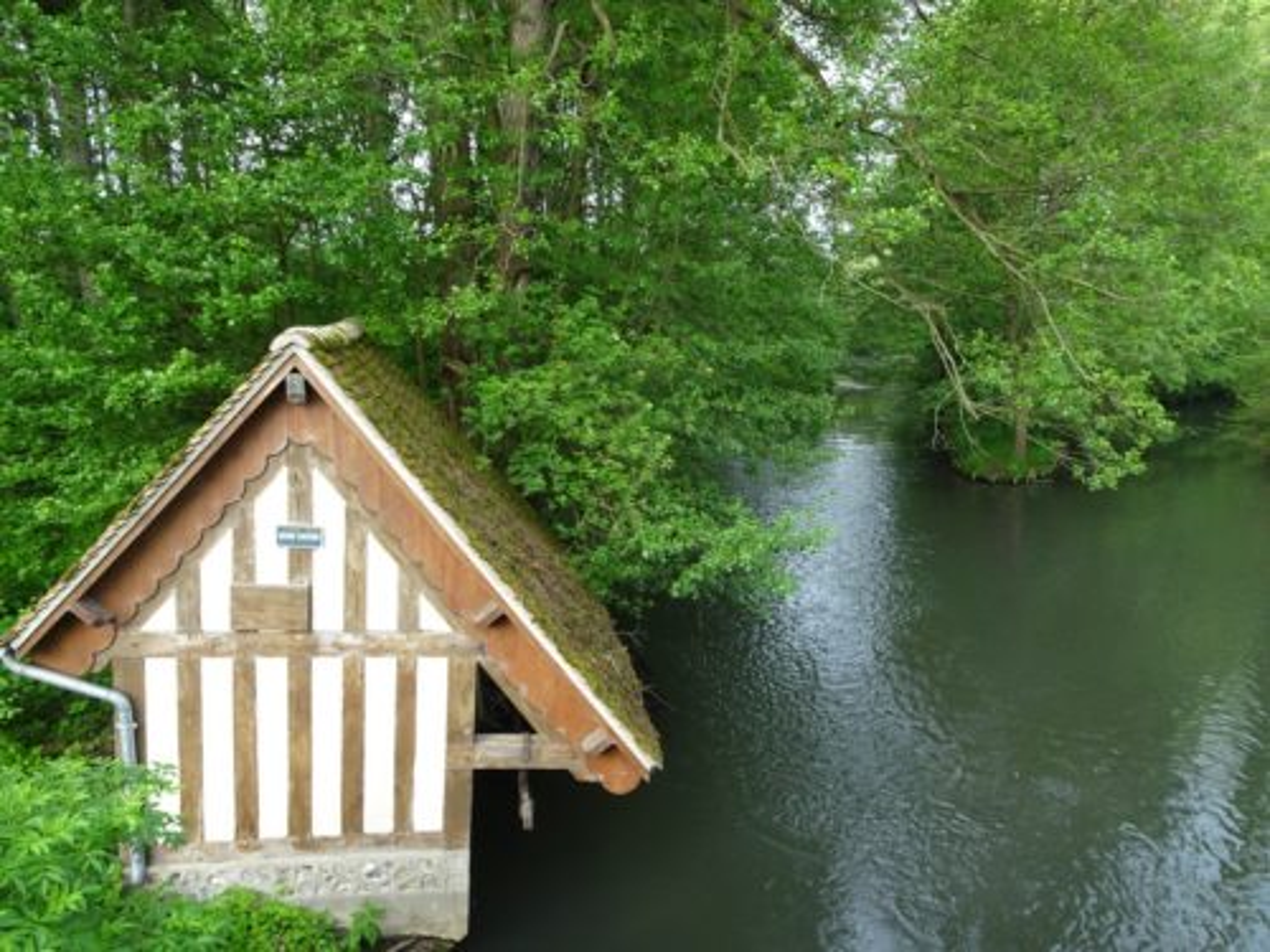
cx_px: 635
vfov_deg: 56.8
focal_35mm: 24
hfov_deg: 71.6
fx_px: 881
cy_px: 476
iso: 80
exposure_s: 1/100
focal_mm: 4.1
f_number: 3.5
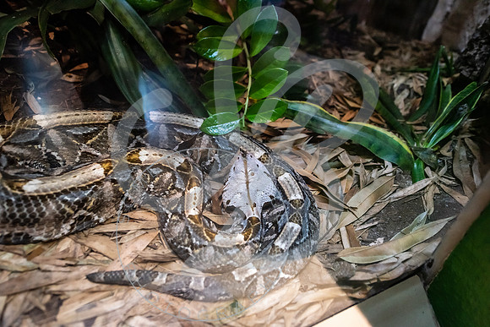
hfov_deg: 73.7
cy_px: 164
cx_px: 245
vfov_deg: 53.2
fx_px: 327
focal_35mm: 24
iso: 1600
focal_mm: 24
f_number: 2.8
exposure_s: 1/250
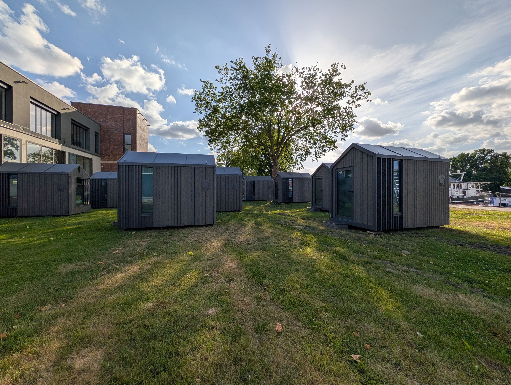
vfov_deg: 90.1
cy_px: 189
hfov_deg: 106.1
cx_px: 258
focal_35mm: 13
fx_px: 192
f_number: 1.7
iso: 61
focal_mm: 2.02
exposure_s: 1/6494
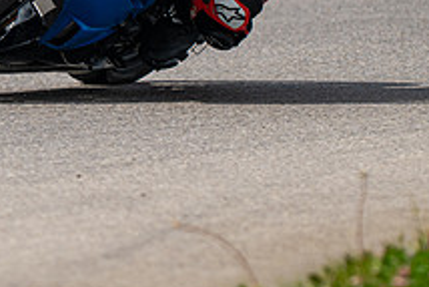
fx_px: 21213
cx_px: 85
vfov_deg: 0.8
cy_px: -37
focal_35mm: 1779
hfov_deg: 1.2
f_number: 6.3
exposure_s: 1/1250
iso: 140
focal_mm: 600
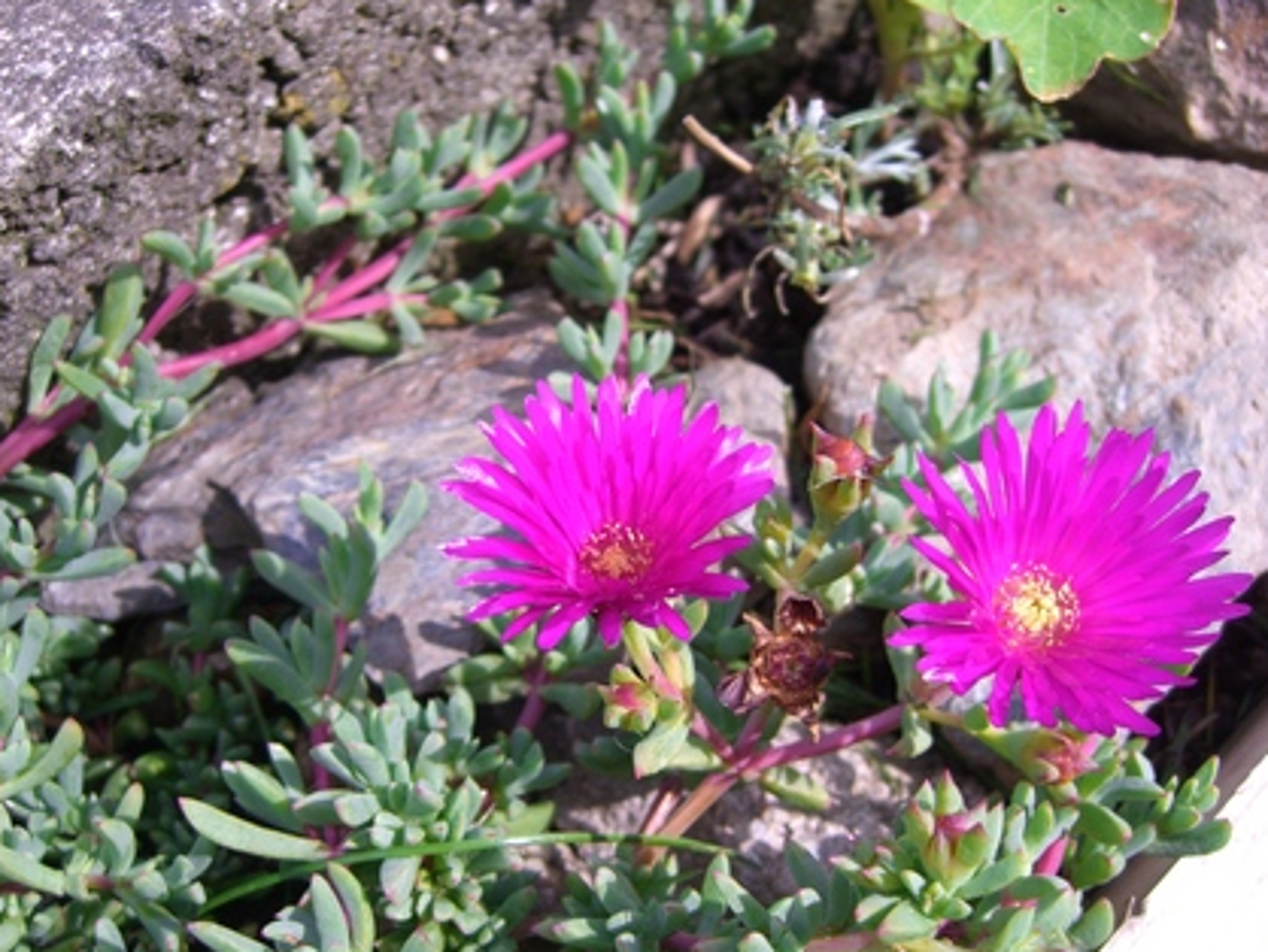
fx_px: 1466
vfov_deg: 36.0
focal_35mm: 40
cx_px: 616
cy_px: 497
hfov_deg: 46.8
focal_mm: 7.9
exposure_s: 1/640
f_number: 2.8
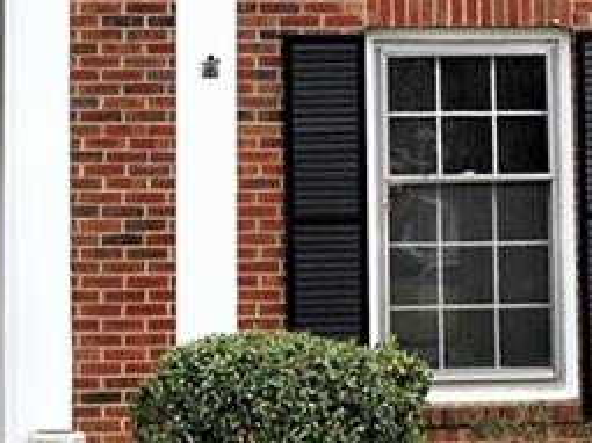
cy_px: -10
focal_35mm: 110
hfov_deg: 17.6
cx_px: 566
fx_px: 1879
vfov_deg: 13.3
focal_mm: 19
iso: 100
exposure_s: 1/60
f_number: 4
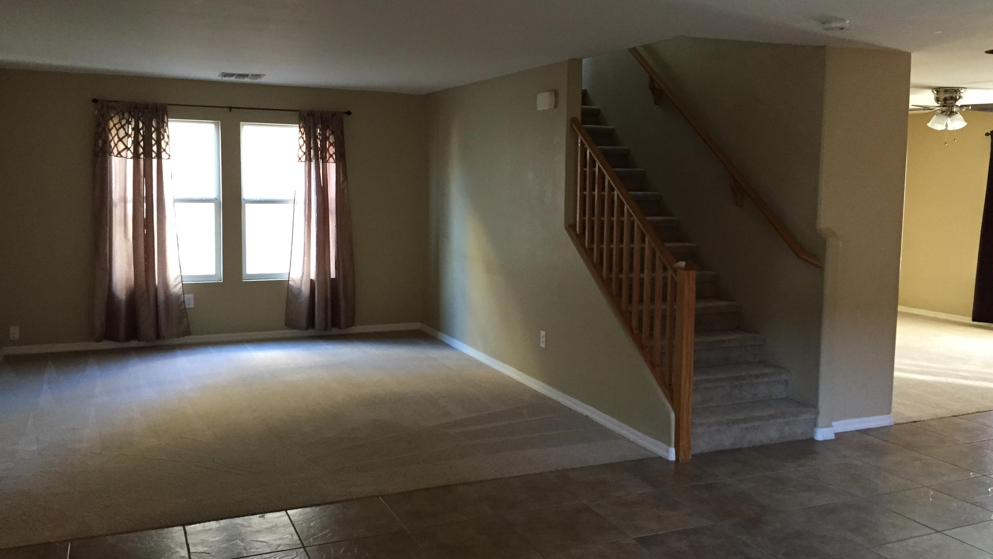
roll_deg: -1.6
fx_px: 843
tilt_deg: -5.3
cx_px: 494
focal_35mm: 32
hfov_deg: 61.0
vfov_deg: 36.6
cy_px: 254
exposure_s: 1/30
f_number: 2.2
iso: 250
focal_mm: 4.15
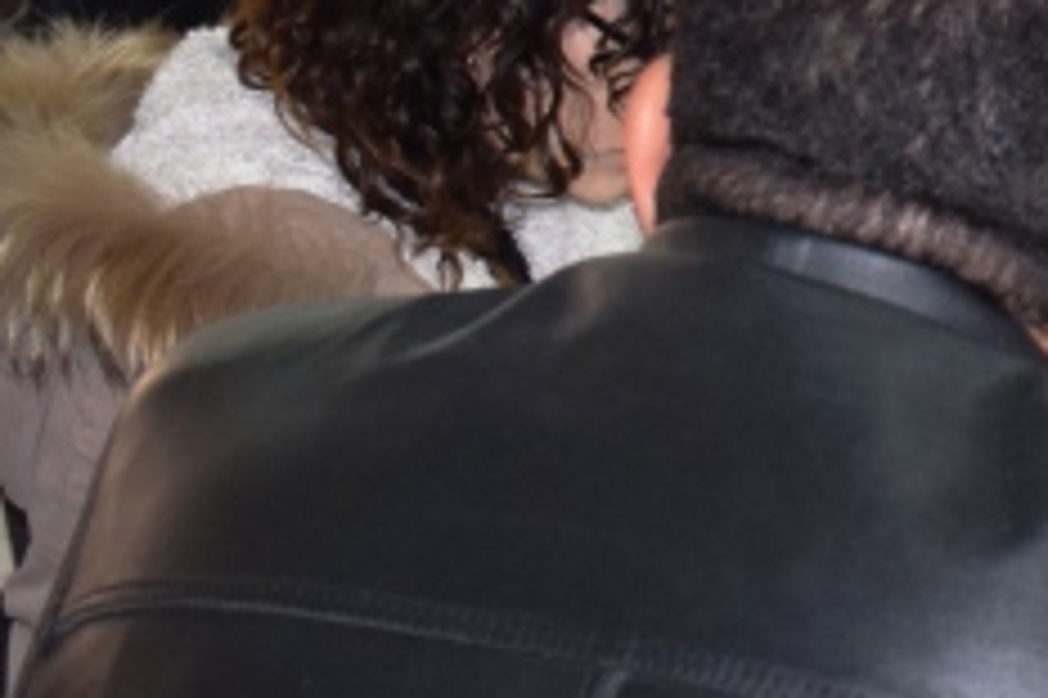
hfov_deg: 9.2
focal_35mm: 211
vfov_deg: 6.5
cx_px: 1997
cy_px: -47
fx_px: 6138
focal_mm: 32
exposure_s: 1/100
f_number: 5
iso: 800
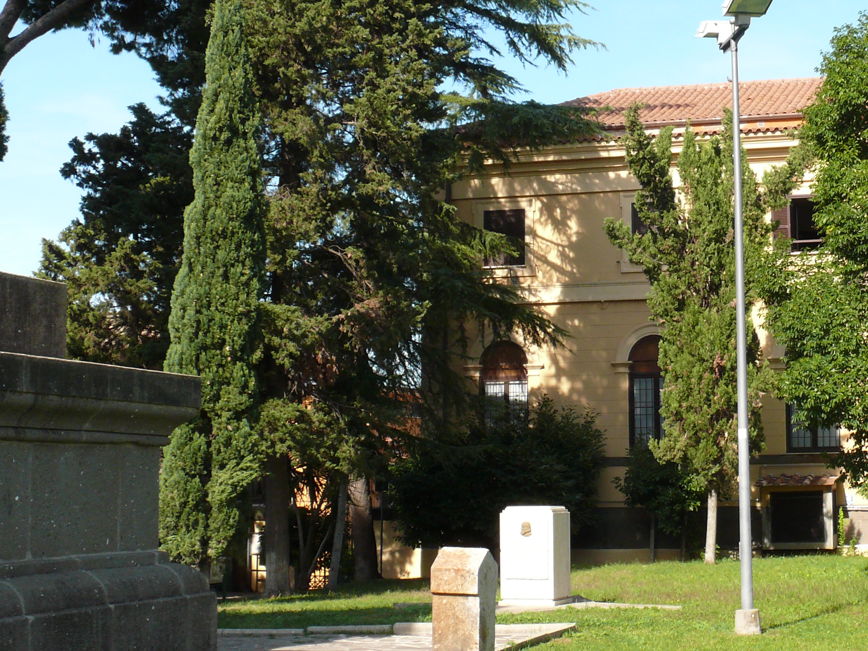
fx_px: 1655
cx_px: 685
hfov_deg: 28.8
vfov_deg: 22.2
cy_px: 274
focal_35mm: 66
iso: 100
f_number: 5.6
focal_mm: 7.4
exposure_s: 1/200
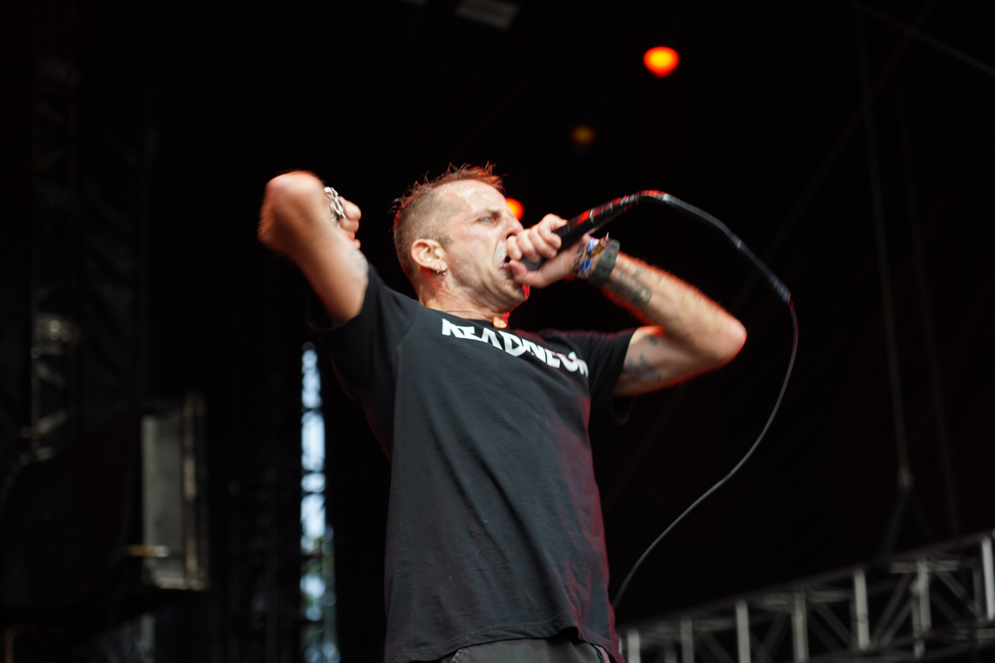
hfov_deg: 19.5
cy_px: 332
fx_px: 2902
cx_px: 498
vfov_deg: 13.0
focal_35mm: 105
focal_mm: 105
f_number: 4
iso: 400
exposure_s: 1/125
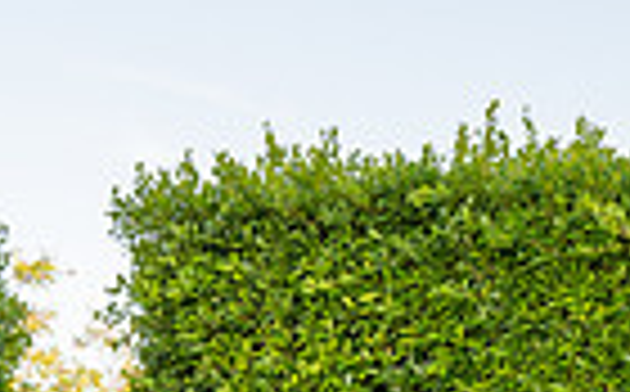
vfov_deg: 9.8
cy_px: 737
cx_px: 756
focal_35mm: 125
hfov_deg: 16.1
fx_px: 2143
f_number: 5.6
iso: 160
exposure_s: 1/160
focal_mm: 29.5
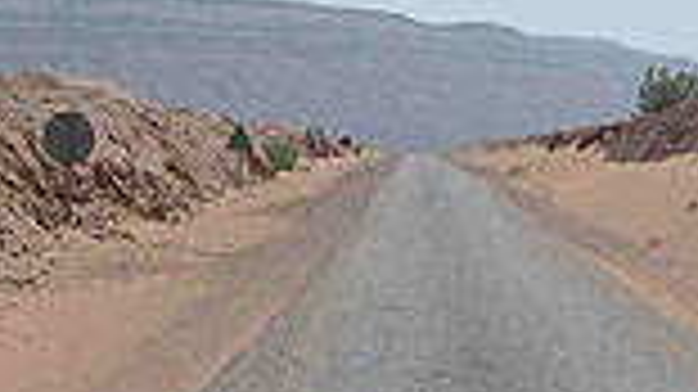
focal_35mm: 161
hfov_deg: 13.4
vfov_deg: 7.5
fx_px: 2978
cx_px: 455
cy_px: 176
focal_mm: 10.6
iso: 50
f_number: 5.4
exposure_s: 1/566
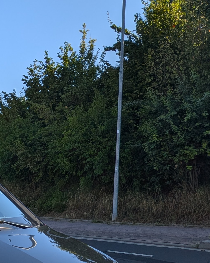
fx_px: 567
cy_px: 294
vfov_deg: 24.2
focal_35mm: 73
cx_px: -120
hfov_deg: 18.2
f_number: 1.7
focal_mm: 4.53
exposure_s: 1/7812
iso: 32
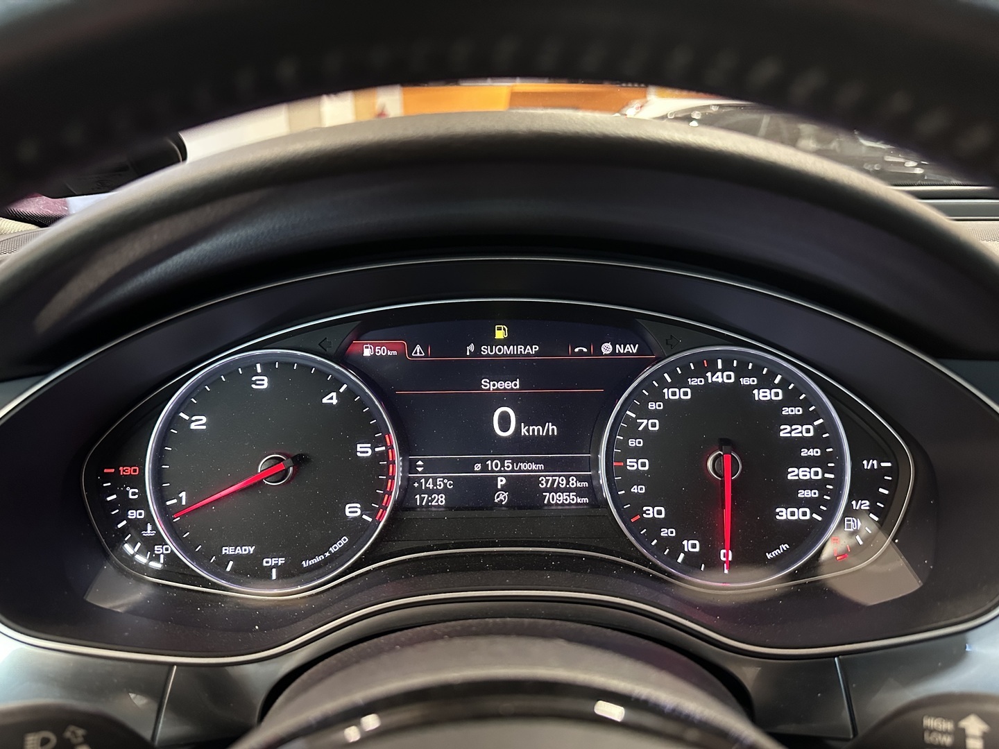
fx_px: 693
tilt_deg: -18.2
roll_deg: +0.3
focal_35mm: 24
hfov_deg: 71.6
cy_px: 374
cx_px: 500
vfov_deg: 56.8
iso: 800
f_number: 1.78
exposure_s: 1/42
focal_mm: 6.86
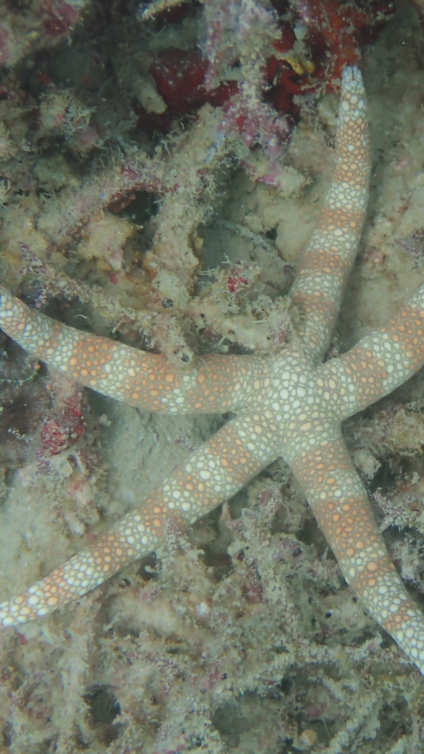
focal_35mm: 85
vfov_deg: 25.0
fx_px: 1699
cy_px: 376
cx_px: 342
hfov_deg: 14.1
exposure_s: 1/125
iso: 200
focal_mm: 10.35
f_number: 3.5
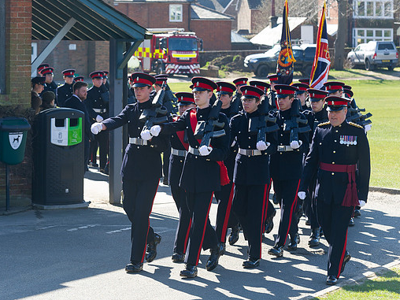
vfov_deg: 11.9
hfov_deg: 15.7
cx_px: 143
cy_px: 124
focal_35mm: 125
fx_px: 1444
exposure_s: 1/320
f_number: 5.6
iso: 250
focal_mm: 95
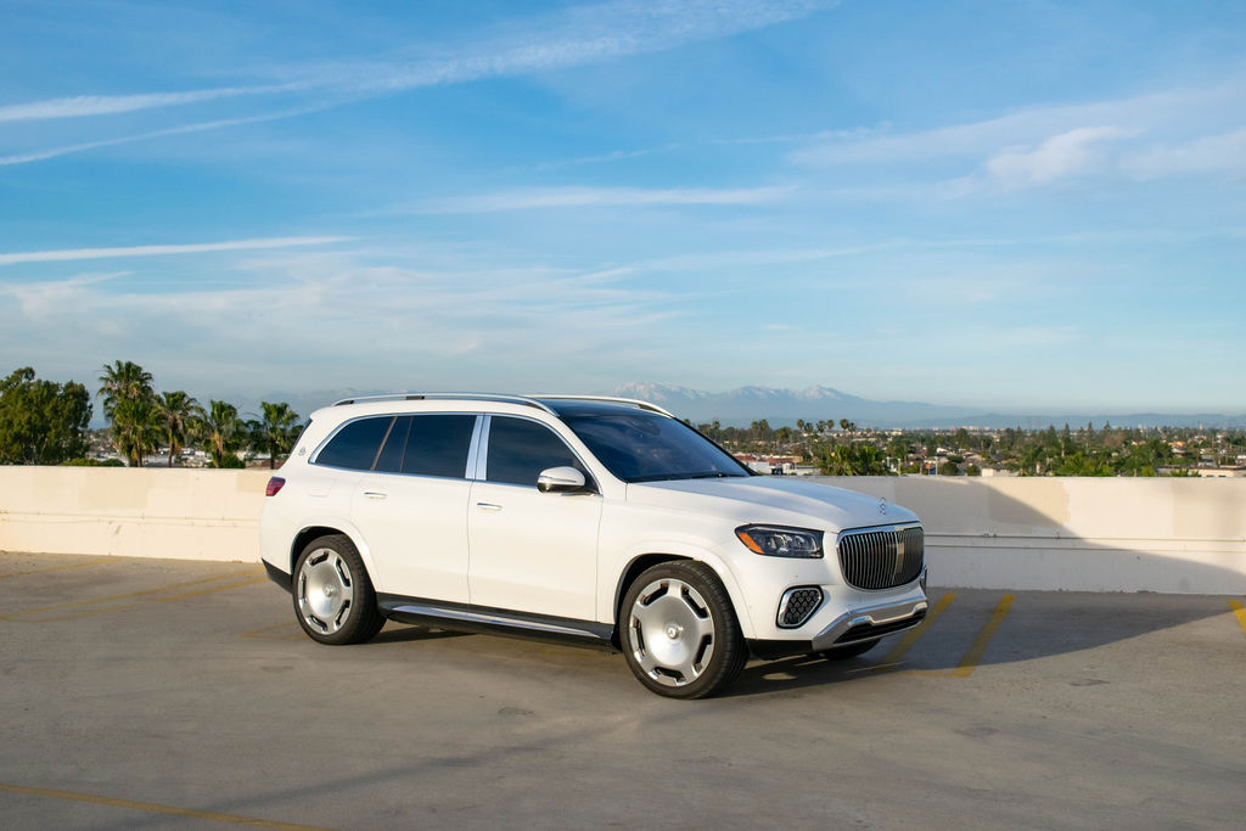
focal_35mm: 40
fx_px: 1402
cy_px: 416
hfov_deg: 47.9
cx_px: 623
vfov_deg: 33.0
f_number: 7.1
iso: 400
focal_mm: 27
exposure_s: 1/1600
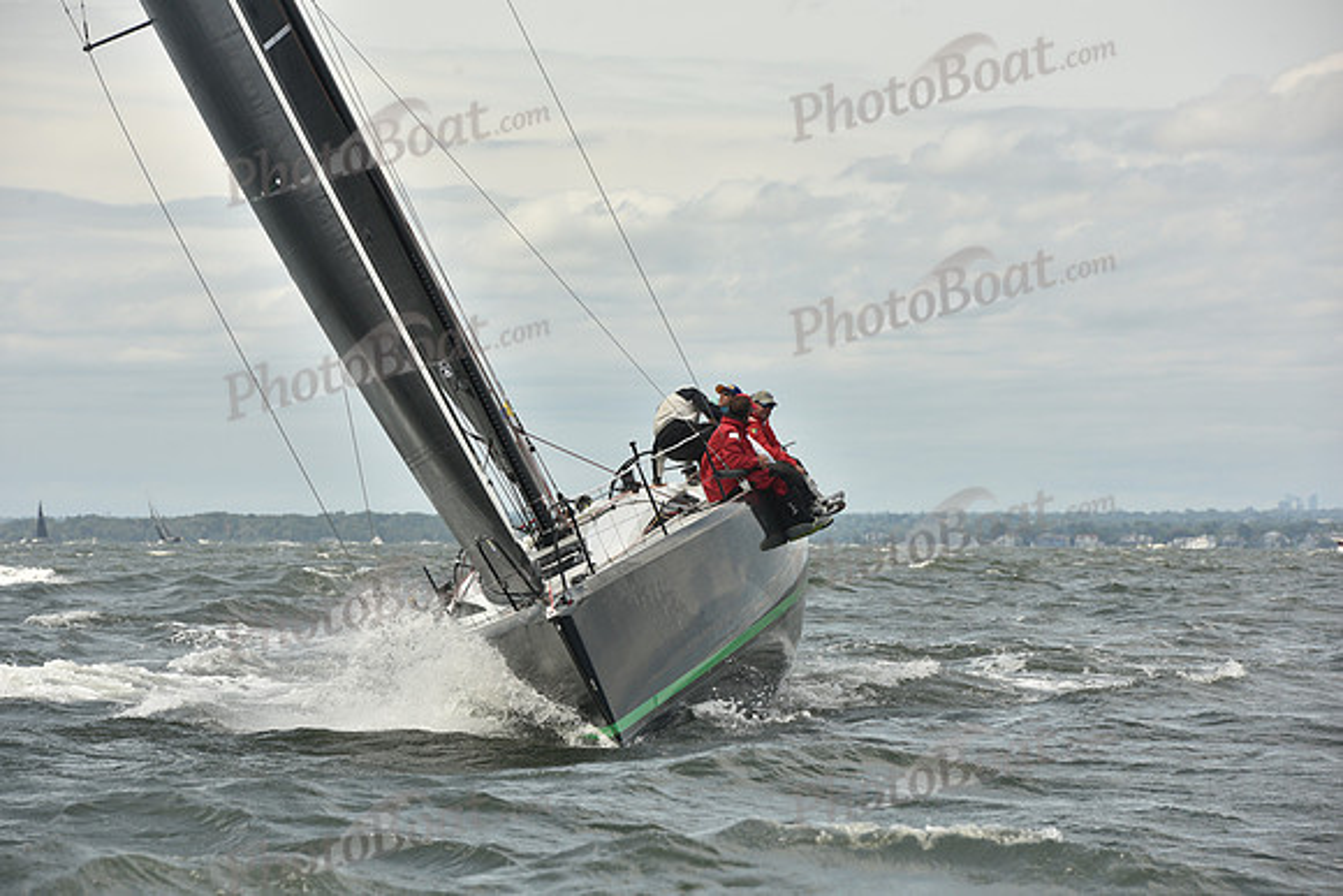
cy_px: 448
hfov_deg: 11.4
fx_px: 6716
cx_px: 672
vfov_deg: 7.6
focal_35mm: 180
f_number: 9
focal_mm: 180
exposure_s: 1/800
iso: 250
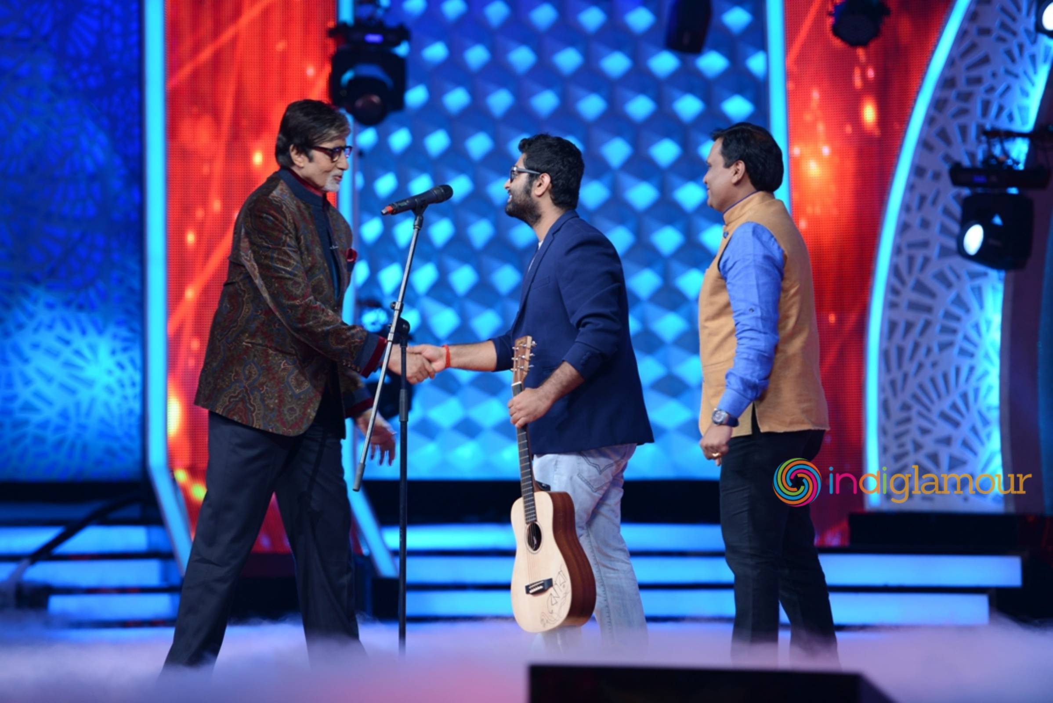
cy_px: 352
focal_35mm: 165
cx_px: 526
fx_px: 4828
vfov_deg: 8.3
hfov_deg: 12.4
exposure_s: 1/125
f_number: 2.8
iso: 800
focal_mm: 165
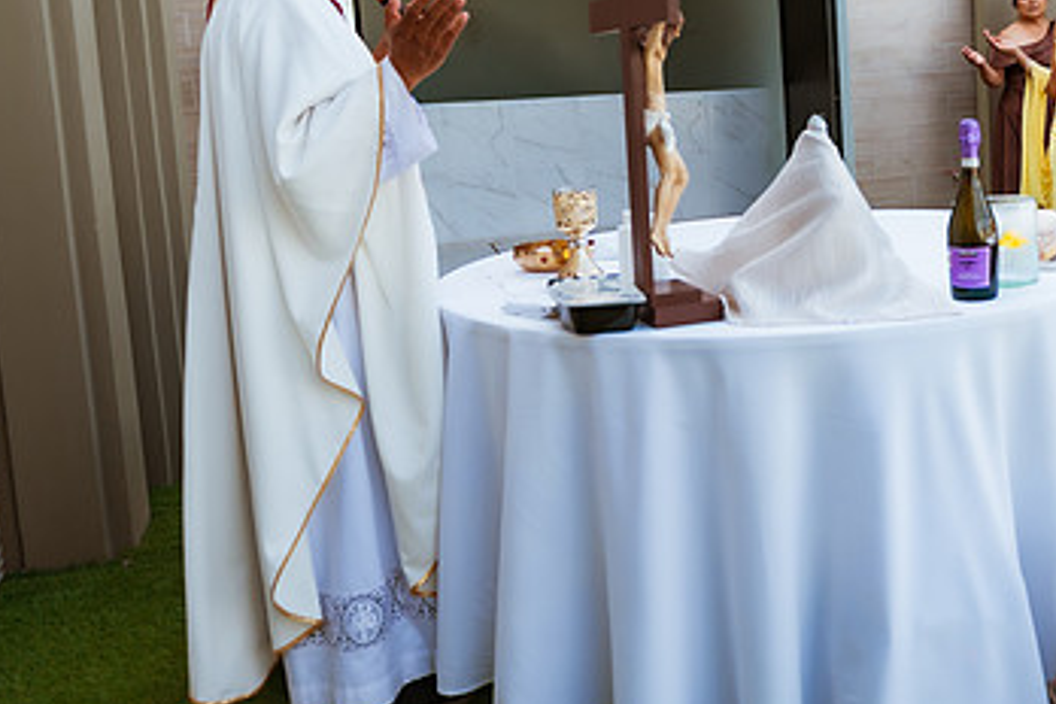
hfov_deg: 46.1
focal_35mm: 40
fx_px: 1173
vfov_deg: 32.9
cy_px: 193
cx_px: 838
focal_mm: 24
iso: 100
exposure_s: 1/800
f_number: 2.8
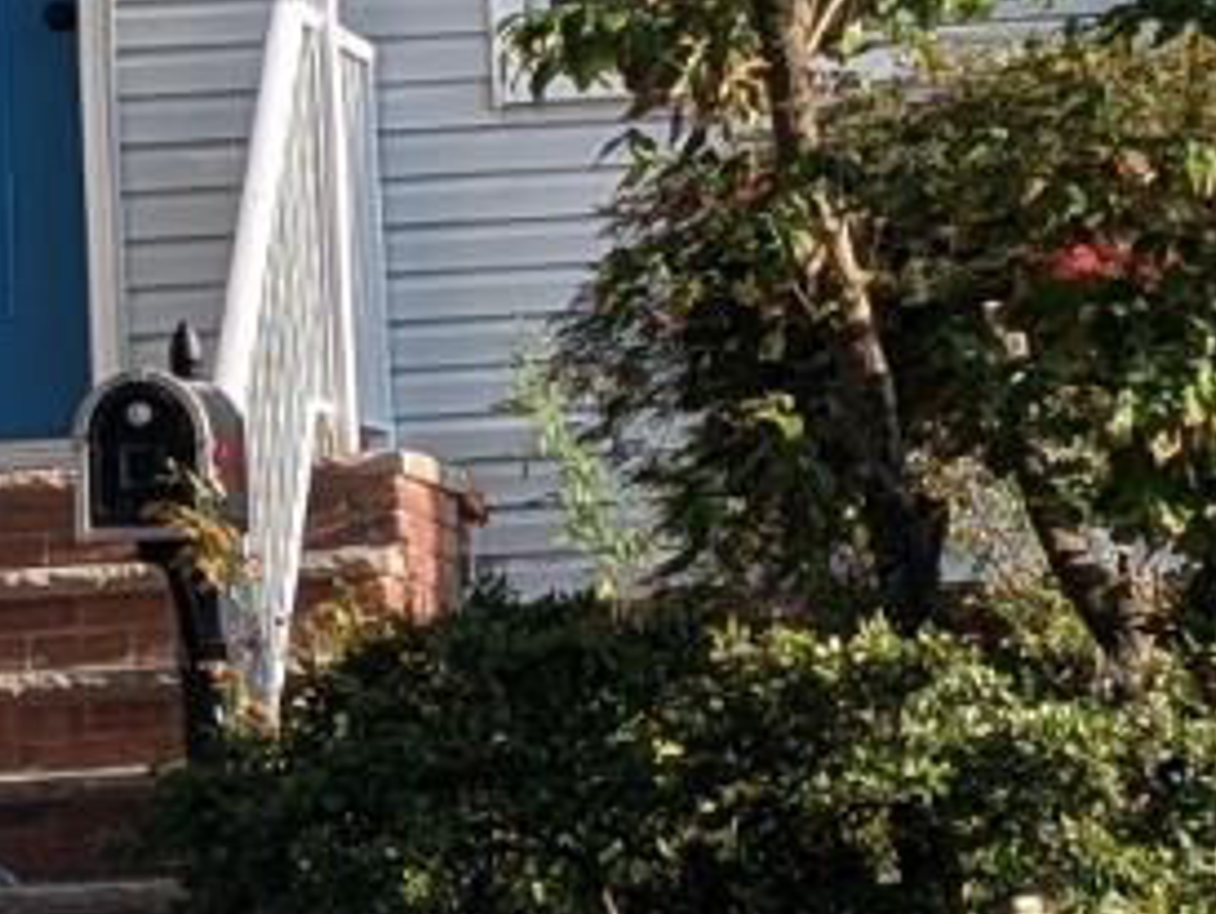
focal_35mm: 268
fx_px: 9423
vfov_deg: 5.5
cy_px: -162
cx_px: 750
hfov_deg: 7.4
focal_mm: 6.9
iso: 22
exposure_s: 1/585
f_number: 1.68
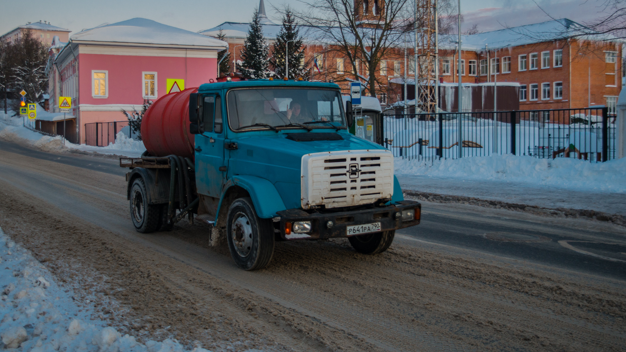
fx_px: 564
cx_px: 314
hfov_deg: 58.0
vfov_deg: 34.5
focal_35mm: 34
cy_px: 144
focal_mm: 32
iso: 800
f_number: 2.8
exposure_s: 1/400
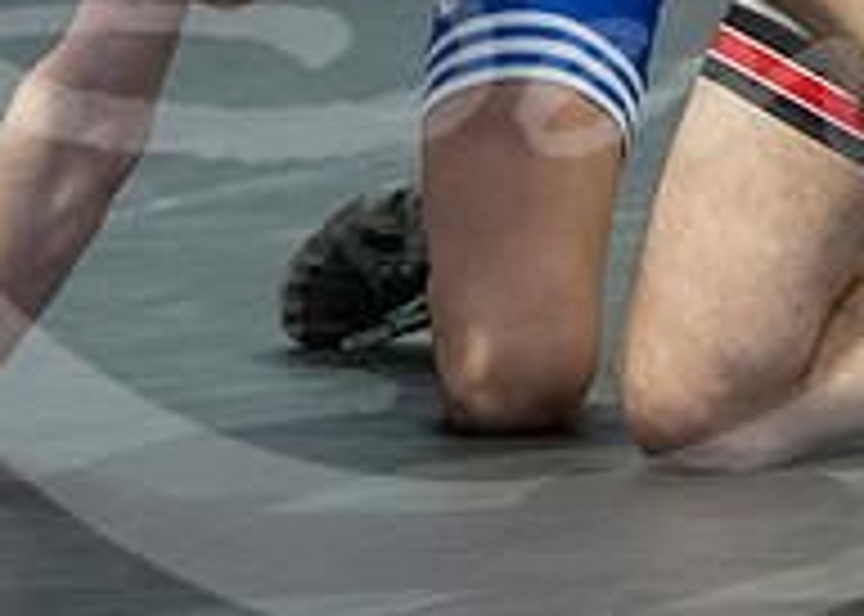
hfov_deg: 4.6
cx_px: 428
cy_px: 268
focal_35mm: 434
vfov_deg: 3.3
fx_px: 10646
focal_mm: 85
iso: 3200
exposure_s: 1/1000
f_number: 2.8
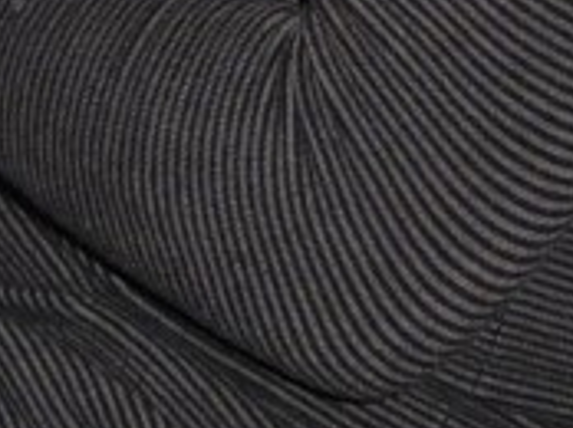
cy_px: -629
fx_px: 3504
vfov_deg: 6.6
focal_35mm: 212
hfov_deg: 9.3
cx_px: 263
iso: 125
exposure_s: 1/30
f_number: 3.7
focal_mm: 6
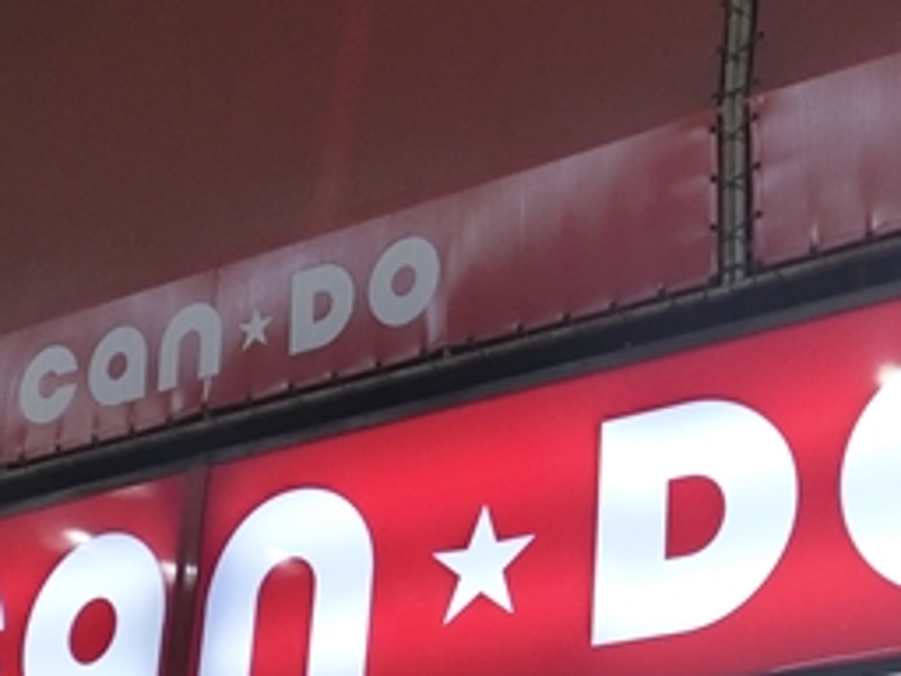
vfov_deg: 25.8
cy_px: 824
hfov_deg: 35.0
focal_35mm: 50
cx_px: 880
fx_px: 1301
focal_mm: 2.87
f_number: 2.8
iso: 100
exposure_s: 1/100
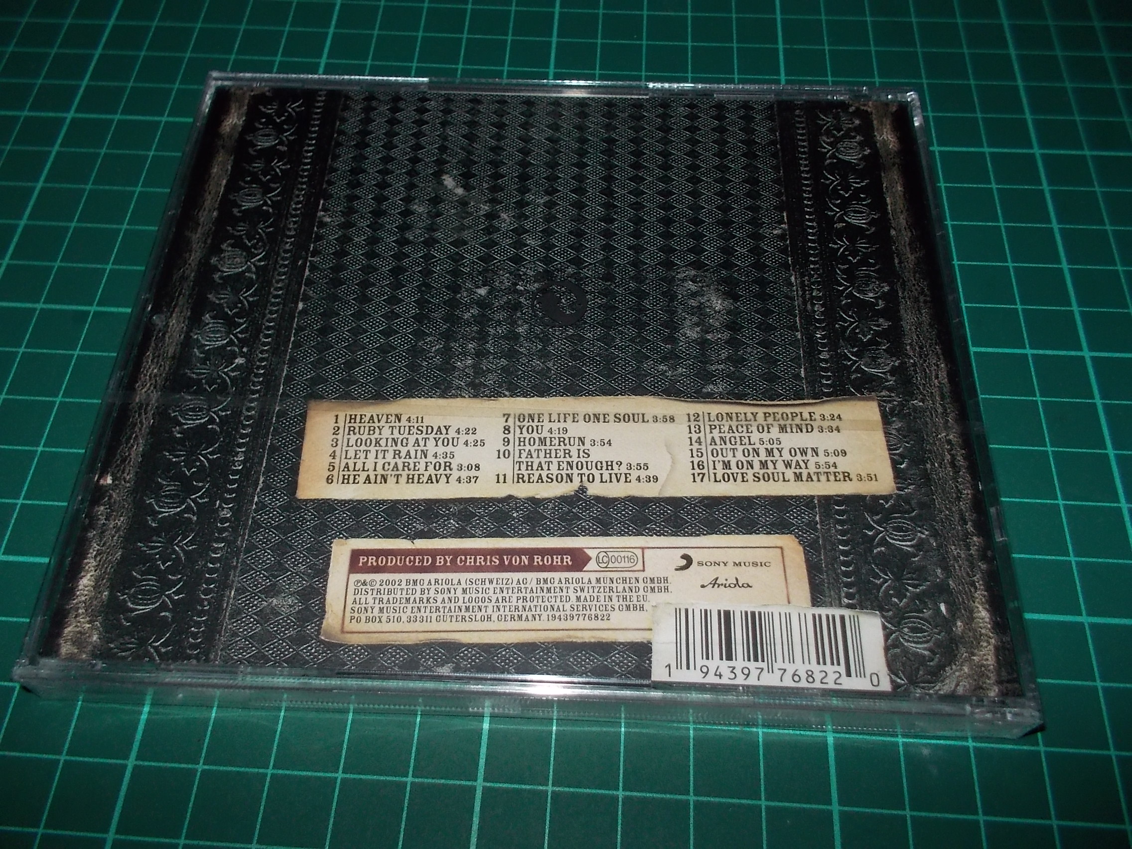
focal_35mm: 29
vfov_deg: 48.2
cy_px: 424
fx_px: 948
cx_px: 566
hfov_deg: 61.7
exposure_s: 1/30
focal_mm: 4.1
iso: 200
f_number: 3.3
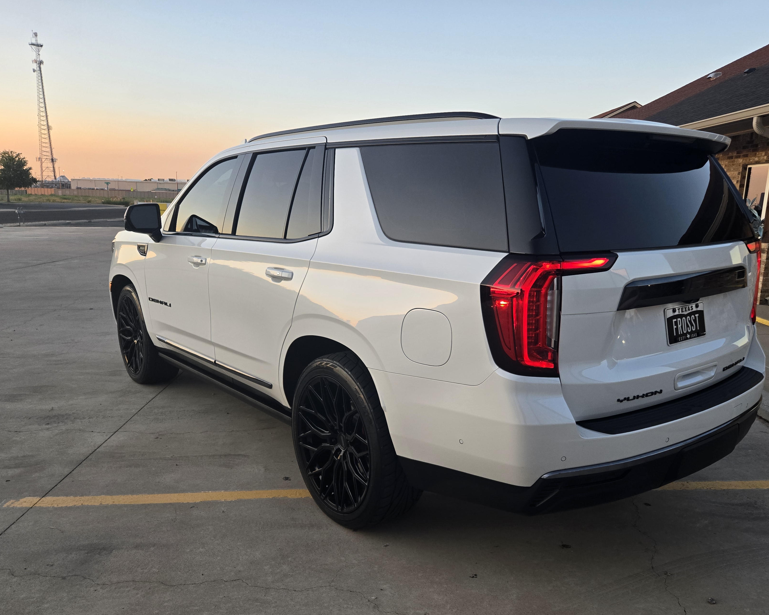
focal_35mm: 28
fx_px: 637
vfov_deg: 51.3
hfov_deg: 61.9
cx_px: 440
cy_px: 357
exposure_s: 1/508
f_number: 1.8
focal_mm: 5.4
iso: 125
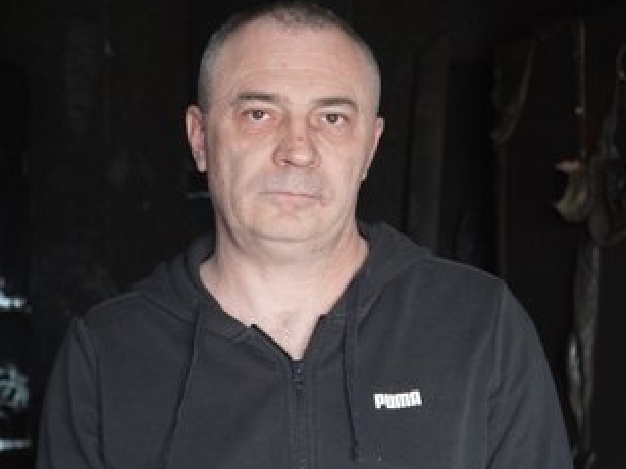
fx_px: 1428
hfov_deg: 24.7
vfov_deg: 18.6
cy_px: 244
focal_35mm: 79
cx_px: 338
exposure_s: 1/160
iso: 5000
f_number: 4
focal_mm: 42
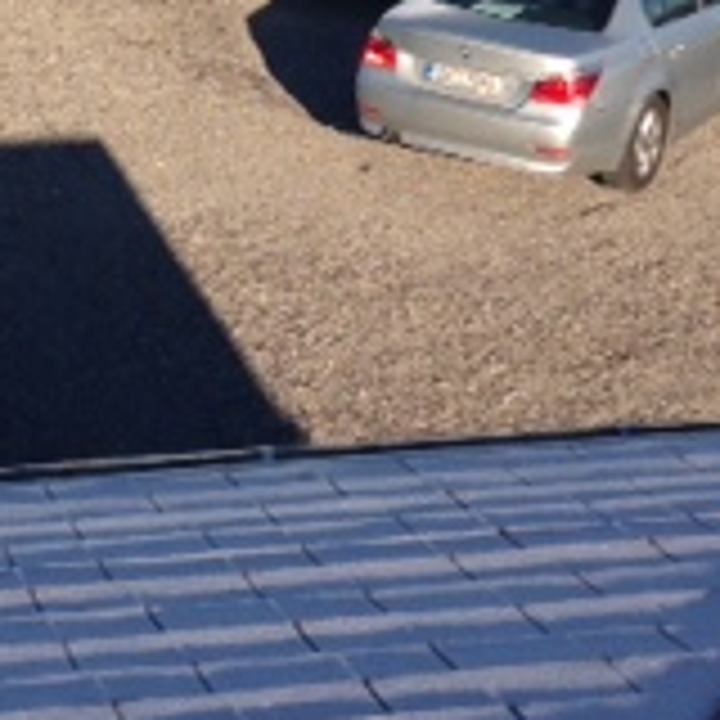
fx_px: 2753
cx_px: 207
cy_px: 58
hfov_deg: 14.9
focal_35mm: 117
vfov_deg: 14.7
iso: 50
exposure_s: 1/1506
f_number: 2.4
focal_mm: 4.12
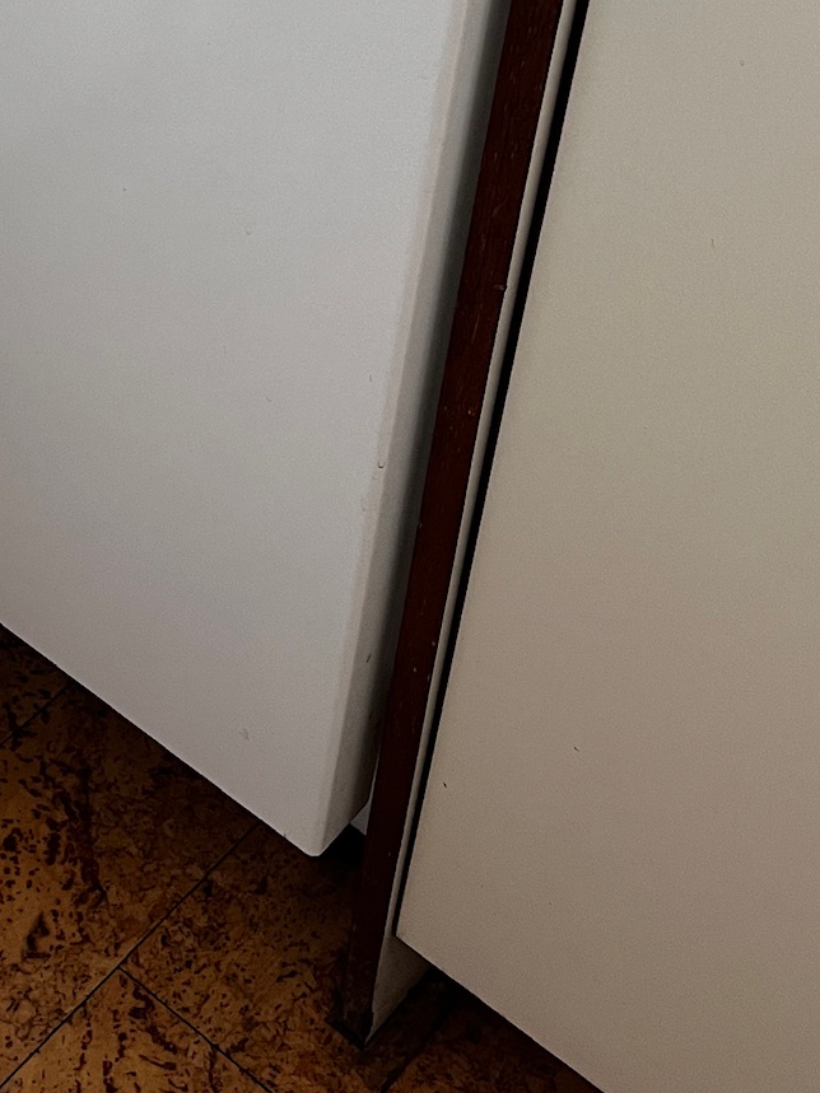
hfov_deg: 23.3
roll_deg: -2.0
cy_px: 154
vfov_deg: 30.1
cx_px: 154
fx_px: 1959
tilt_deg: -34.3
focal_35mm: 62
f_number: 1.6
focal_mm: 5.1
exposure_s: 1/50
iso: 250
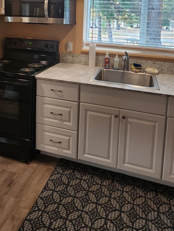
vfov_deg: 59.1
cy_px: 31
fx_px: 174
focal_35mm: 26
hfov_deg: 53.0
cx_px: 80
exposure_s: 1/60
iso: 250
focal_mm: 2.2
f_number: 2.2
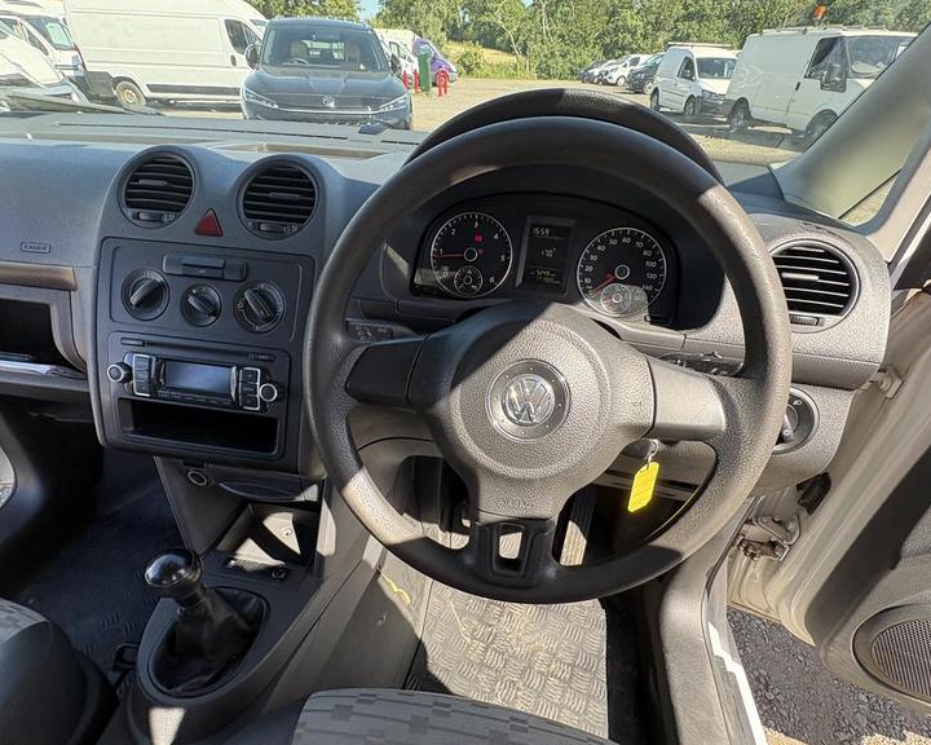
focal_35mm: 17
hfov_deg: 89.6
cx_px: 464
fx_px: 468
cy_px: 424
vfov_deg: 76.6
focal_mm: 2.22
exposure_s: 1/229
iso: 64
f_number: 2.2
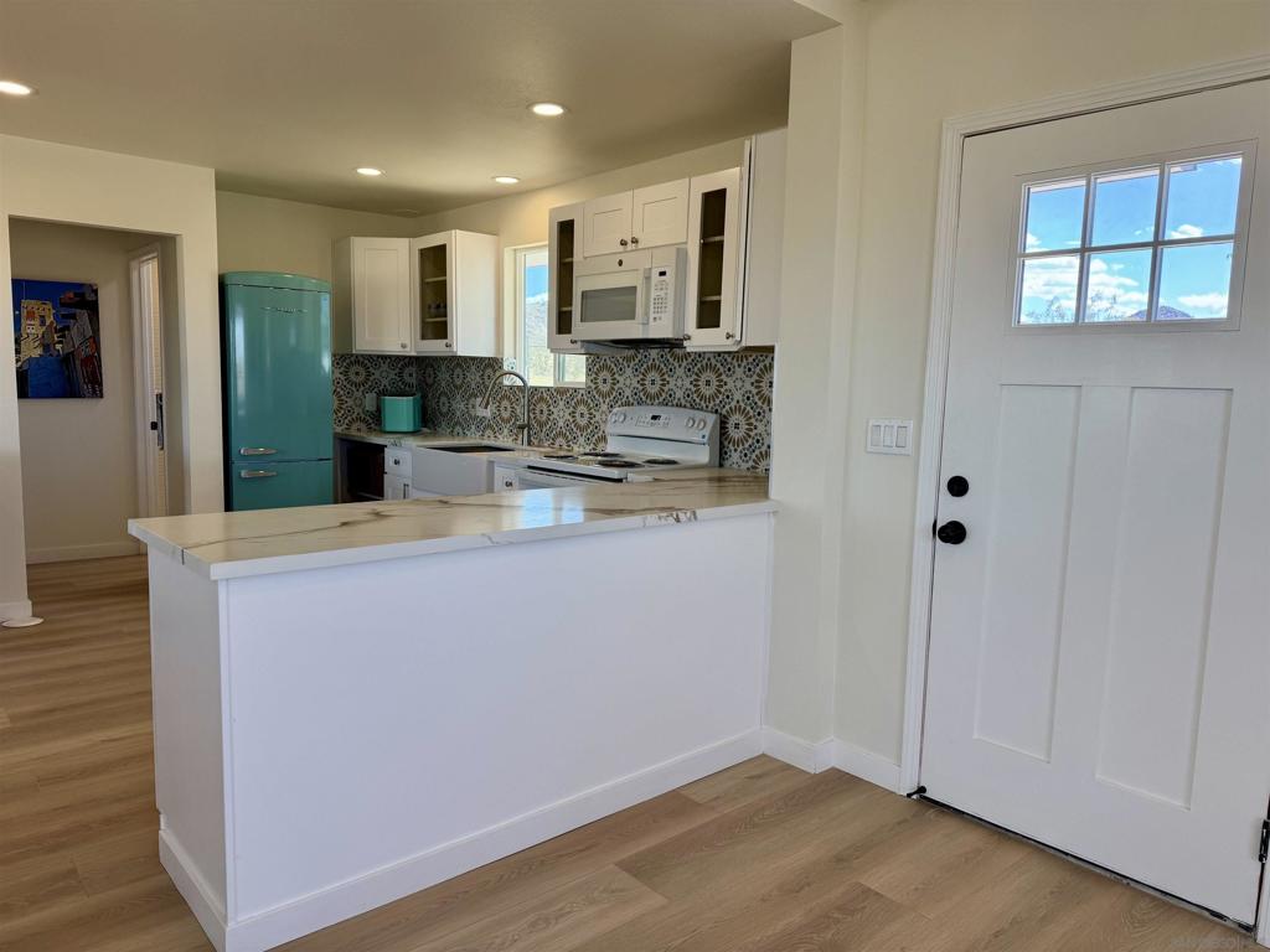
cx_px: 635
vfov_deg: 56.8
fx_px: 881
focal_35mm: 24
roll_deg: -1.7
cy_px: 476
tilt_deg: -6.1
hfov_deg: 71.6
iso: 80
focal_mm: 6.76
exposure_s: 1/341
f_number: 1.78
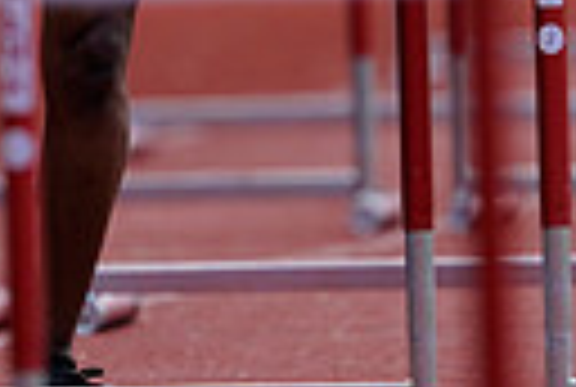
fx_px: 43493
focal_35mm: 2712
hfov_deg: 0.8
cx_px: 14
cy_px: -479
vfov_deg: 0.5
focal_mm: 600
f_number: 5
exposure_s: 1/640
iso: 500
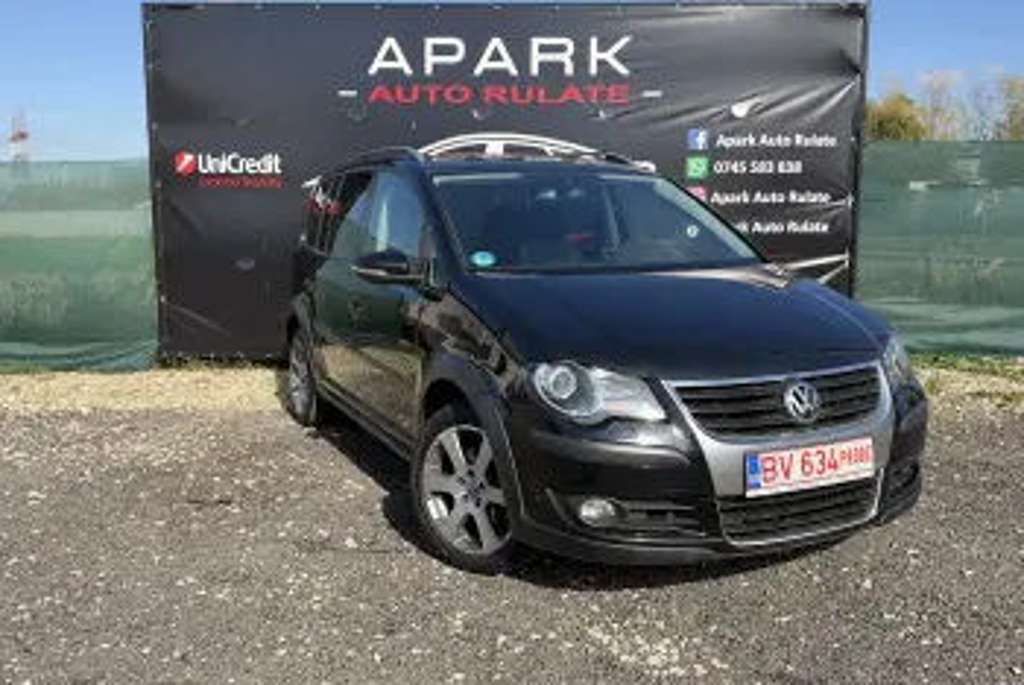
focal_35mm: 31
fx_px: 882
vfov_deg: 42.4
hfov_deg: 60.2
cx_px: 524
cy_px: 325
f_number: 1.8
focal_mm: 6.93
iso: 80
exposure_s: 1/1931
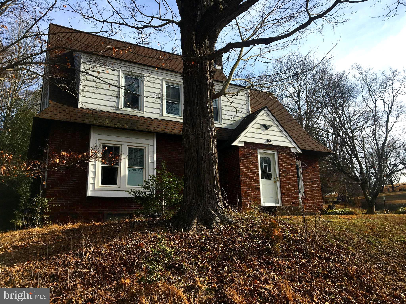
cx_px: 203
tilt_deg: +13.8
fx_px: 340
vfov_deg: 48.2
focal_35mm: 29
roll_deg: +1.3
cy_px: 152
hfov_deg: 61.7
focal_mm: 4.15
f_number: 2.2
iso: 25
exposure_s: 1/1326
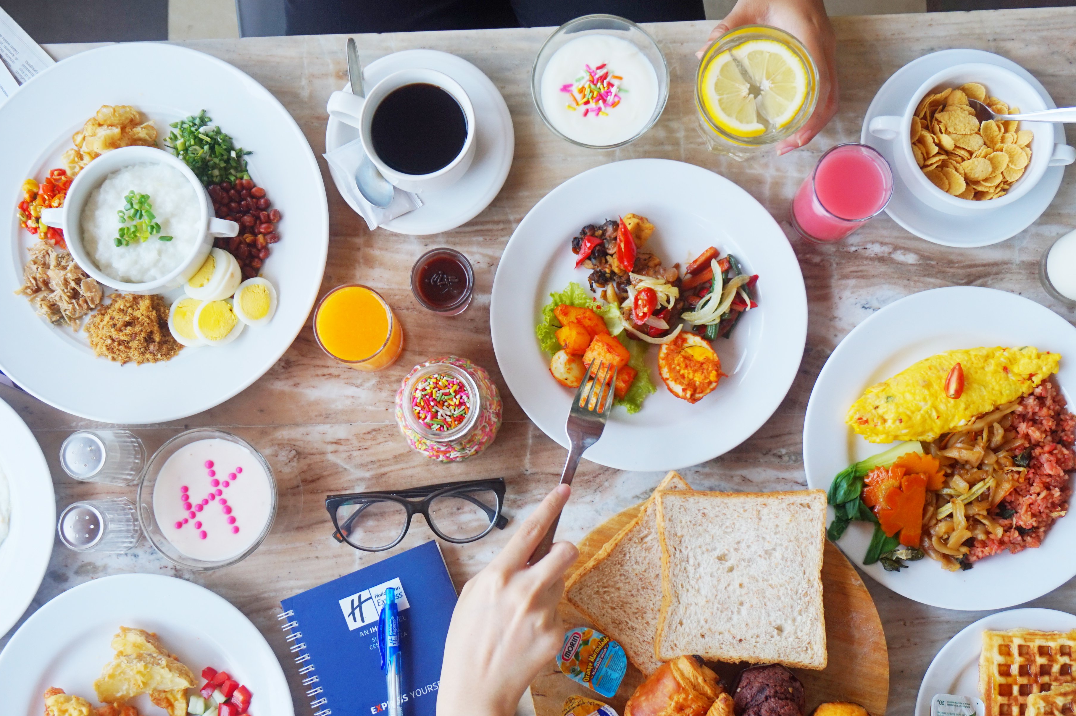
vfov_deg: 29.8
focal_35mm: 45
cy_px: 371
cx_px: 453
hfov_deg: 43.5
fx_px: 1344
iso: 100
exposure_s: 1/160
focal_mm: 20
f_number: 4
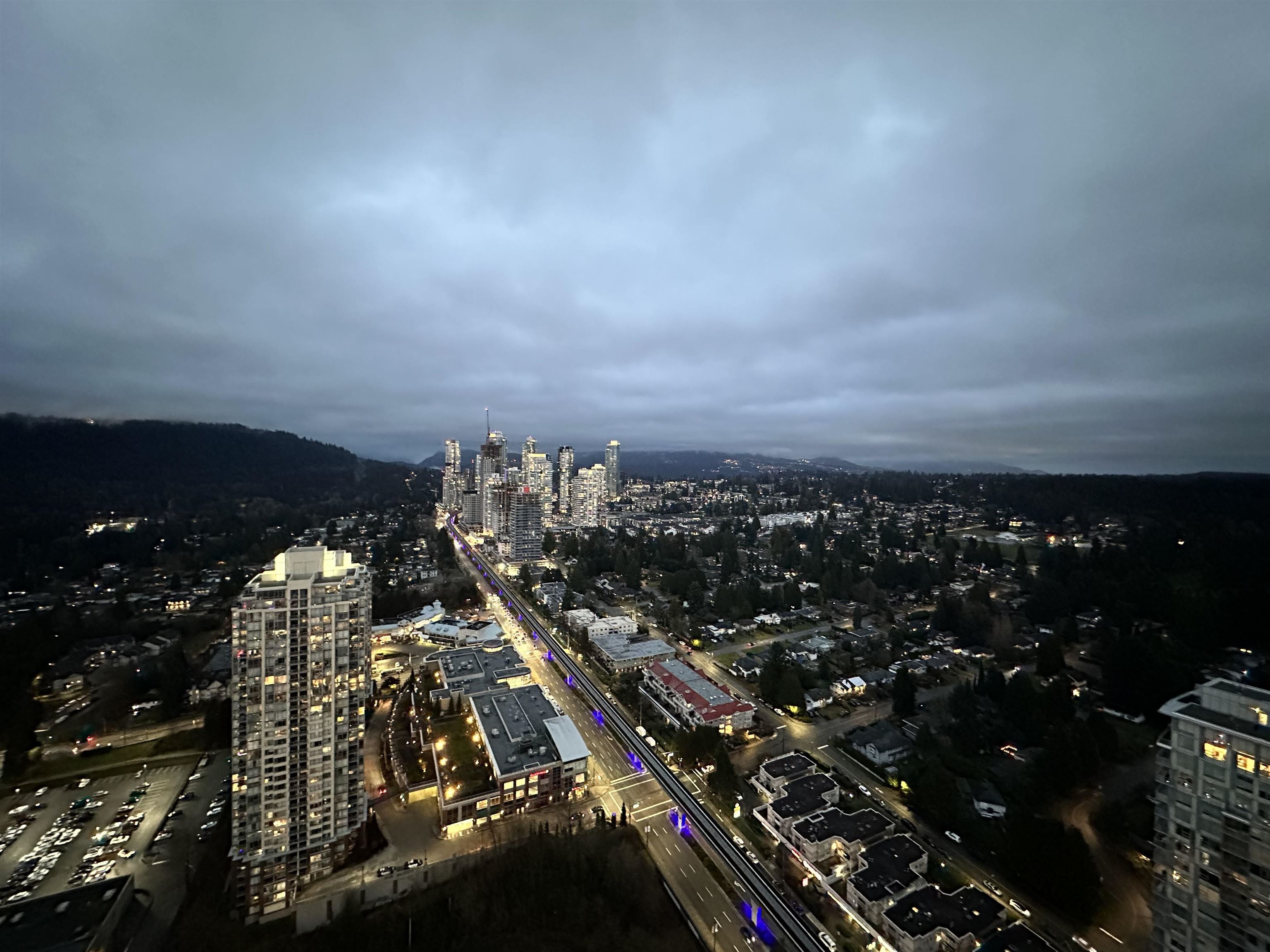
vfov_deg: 85.7
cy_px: 476
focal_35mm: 14
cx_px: 635
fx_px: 514
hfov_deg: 102.1
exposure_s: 1/30
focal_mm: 2.22
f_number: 2.2
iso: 1600
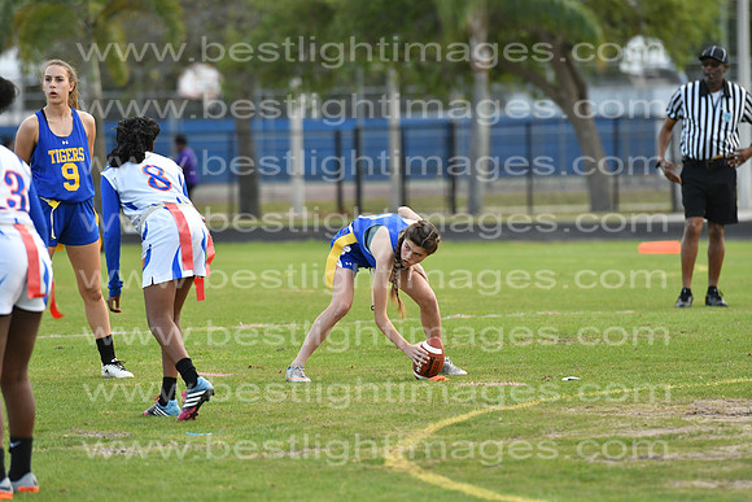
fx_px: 6268
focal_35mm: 300
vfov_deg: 4.6
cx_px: 376
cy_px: 251
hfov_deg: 6.9
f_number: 3.5
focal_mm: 200
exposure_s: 1/2500
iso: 800
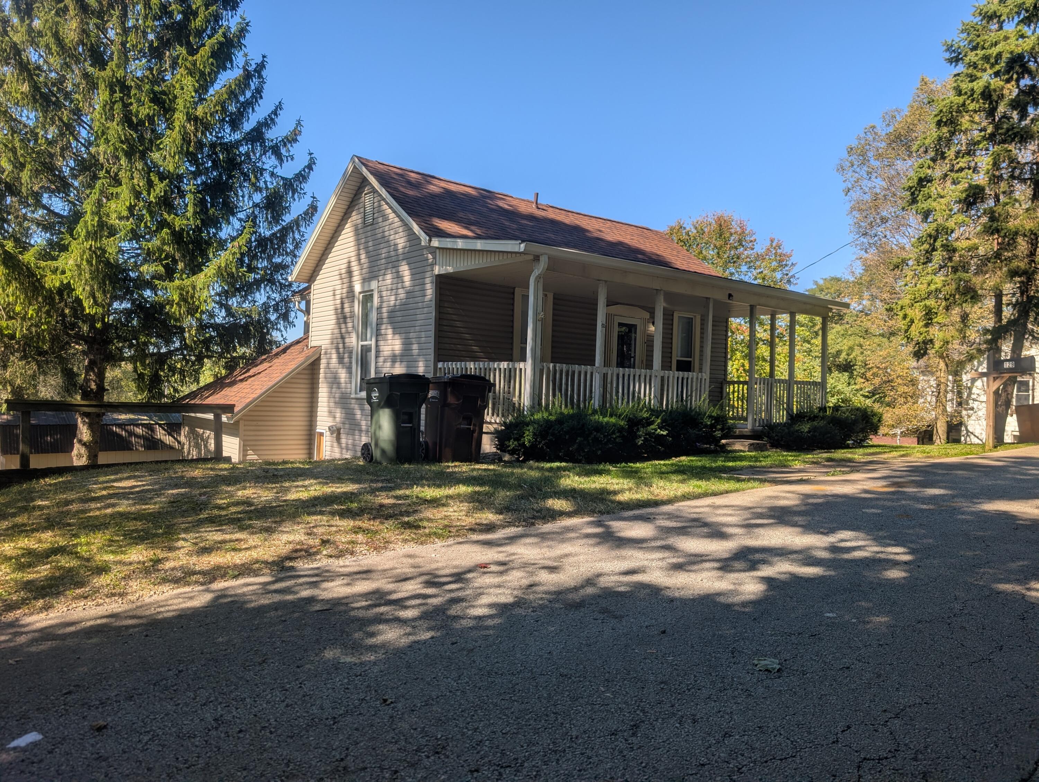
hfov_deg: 71.5
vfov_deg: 56.9
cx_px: 520
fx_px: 721
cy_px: 391
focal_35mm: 24
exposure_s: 1/667
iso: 20
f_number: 1.68
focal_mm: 6.9
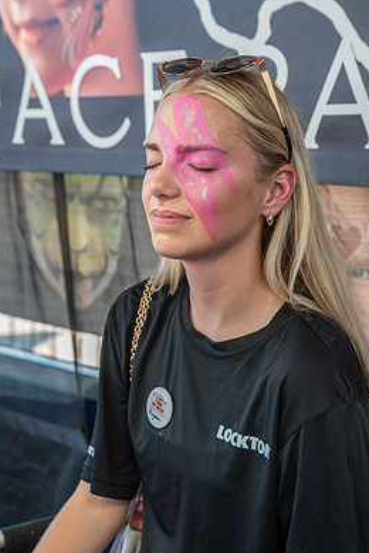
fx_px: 1030
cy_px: 309
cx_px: 172
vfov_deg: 30.1
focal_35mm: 67
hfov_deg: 20.3
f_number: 4.5
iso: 1000
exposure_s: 1/200
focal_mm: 58
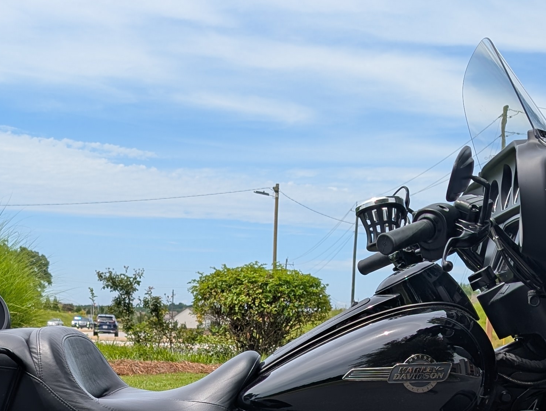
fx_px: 1042
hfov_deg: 29.3
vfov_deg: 21.0
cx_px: 222
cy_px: 470
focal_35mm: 66
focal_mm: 6.9
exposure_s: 1/962
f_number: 1.68
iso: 20
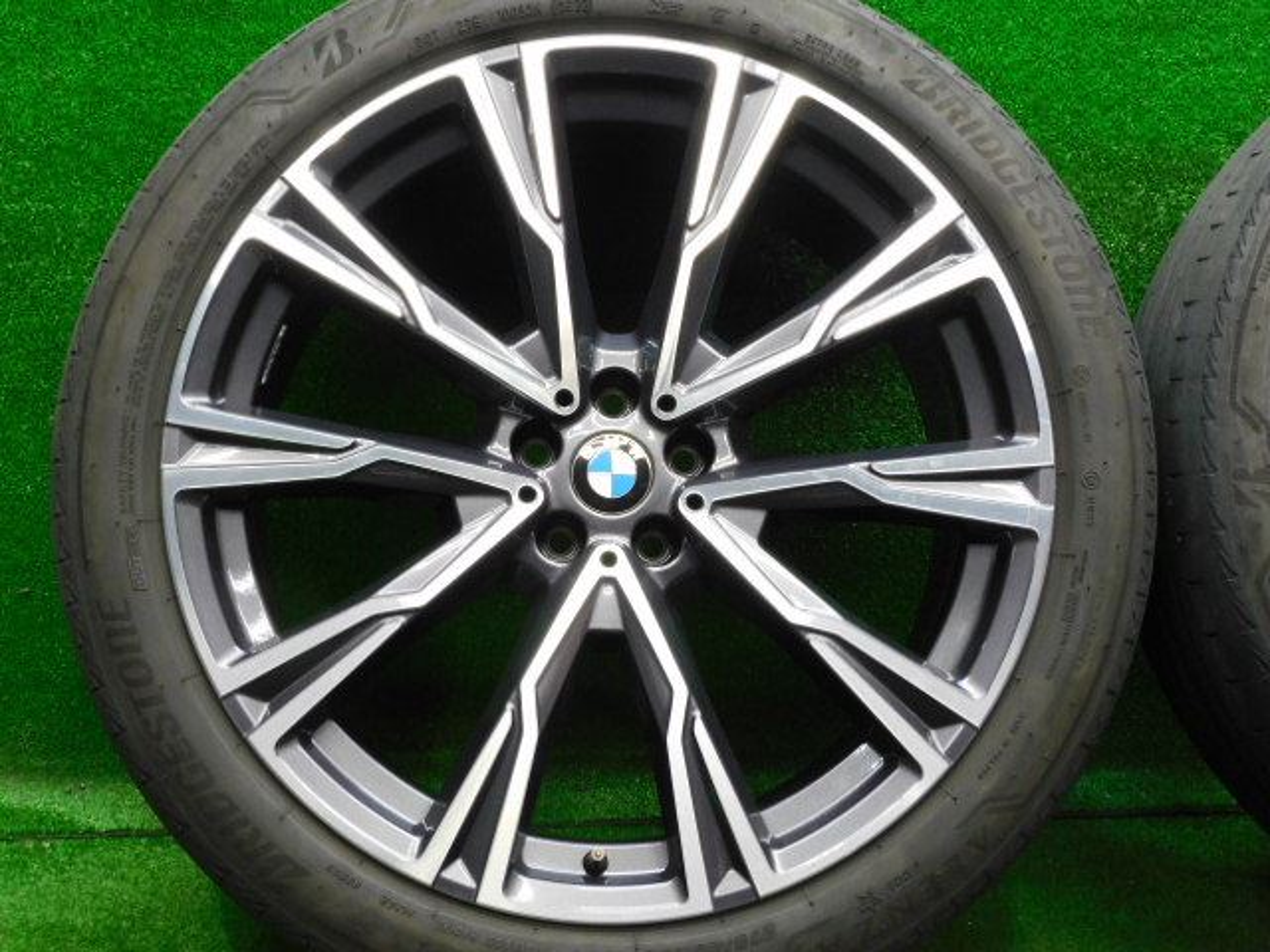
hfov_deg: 38.2
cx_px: 635
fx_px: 1834
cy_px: 476
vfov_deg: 29.1
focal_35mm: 50
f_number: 4
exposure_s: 1/15
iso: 400
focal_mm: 9
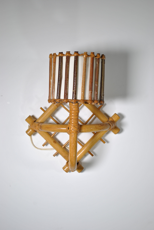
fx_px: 365
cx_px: 77
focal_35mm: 57
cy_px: 115
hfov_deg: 23.8
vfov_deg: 35.0
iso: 100
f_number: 5
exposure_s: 1/40
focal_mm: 38
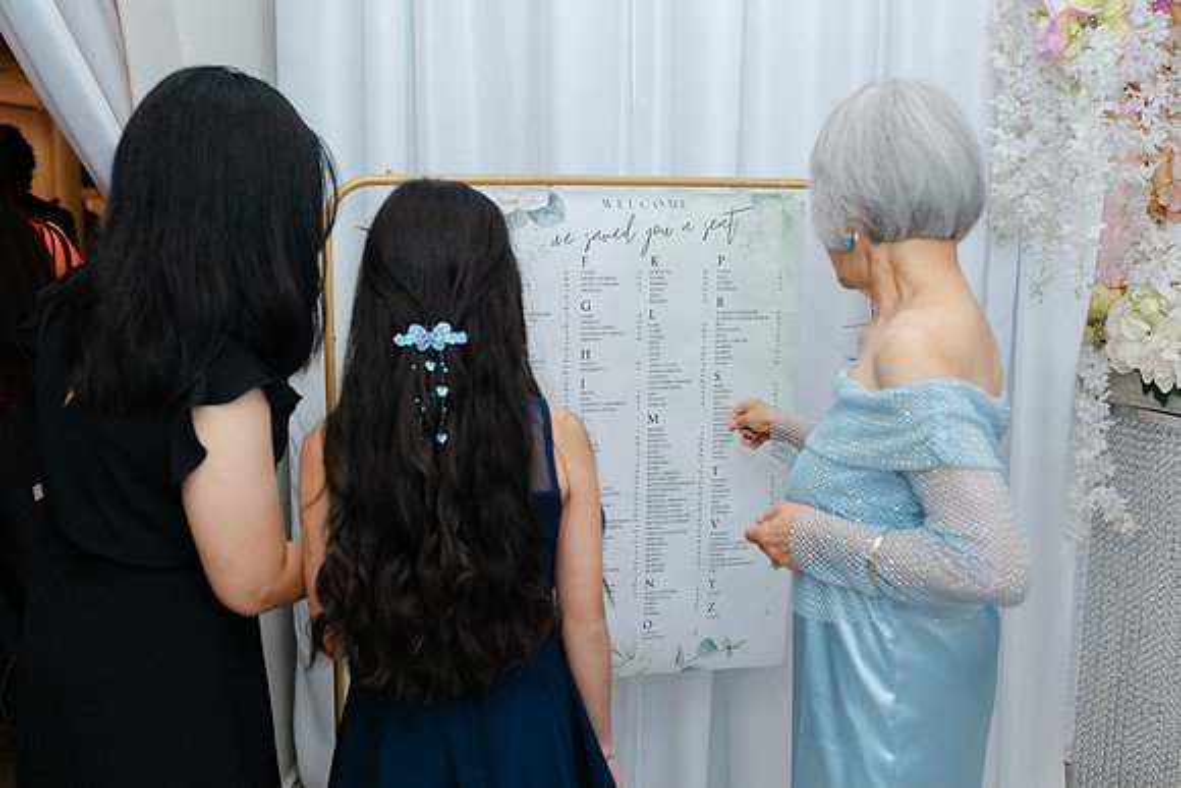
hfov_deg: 54.4
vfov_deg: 37.9
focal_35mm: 35
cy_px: 394
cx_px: 590
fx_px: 1148
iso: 400
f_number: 3.5
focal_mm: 35
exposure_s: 1/160
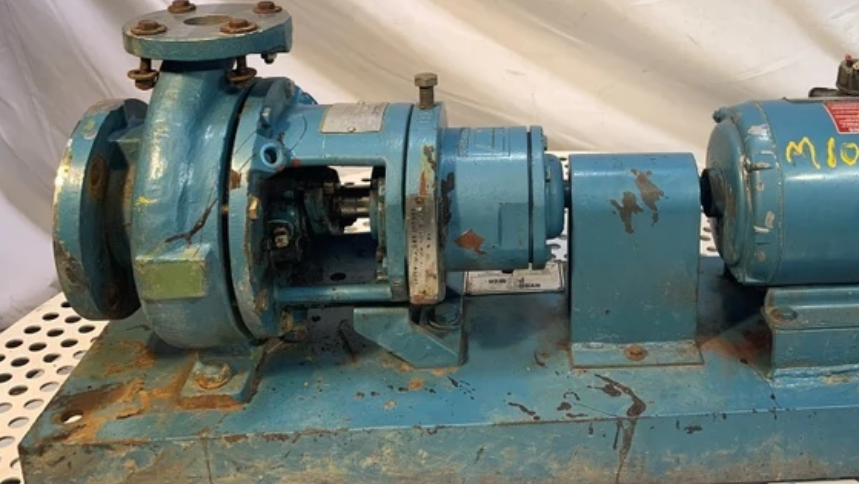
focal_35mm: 38
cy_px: 58
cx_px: 561
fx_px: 866
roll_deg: -2.1
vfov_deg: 30.0
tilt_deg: -13.9
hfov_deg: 51.9
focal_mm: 4.25
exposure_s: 1/120
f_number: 1.8
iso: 25
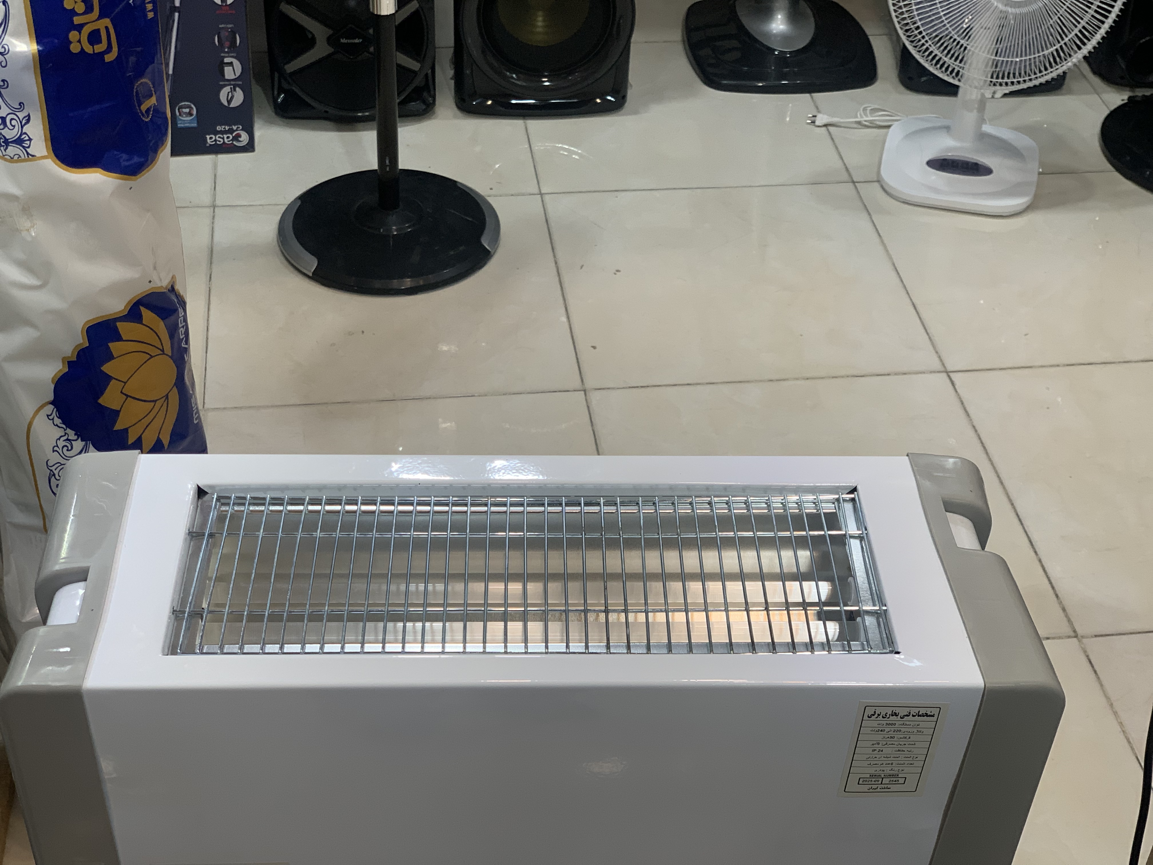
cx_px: 576
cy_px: 432
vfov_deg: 28.0
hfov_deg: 36.8
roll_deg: -2.4
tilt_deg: -38.1
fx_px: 1732
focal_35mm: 52
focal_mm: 6
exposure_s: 1/100
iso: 64
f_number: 2.4
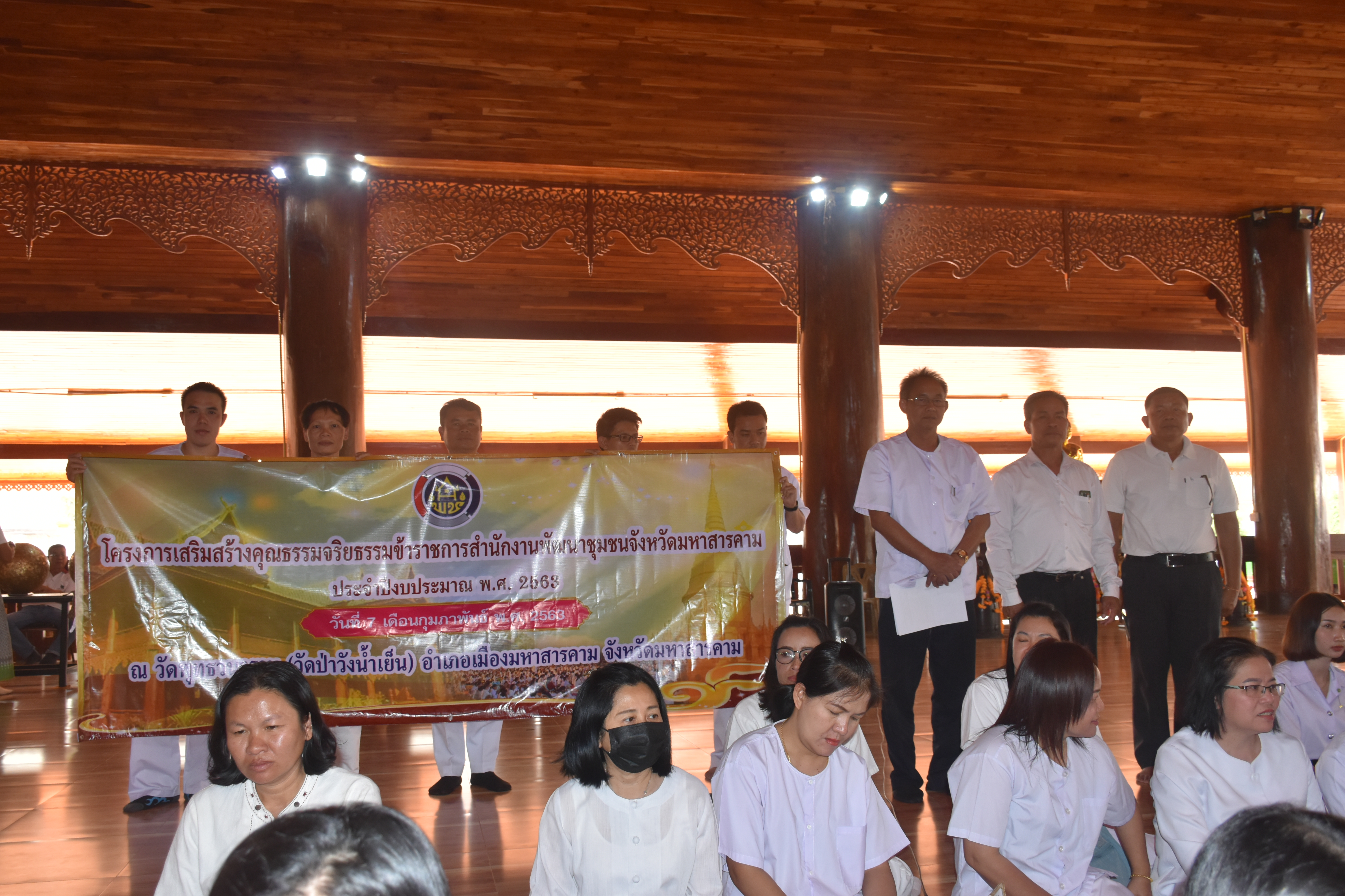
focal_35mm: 33
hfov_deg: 57.2
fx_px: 1233
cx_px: 672
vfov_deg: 40.0
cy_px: 448
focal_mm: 22
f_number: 5
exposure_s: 1/100
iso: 800
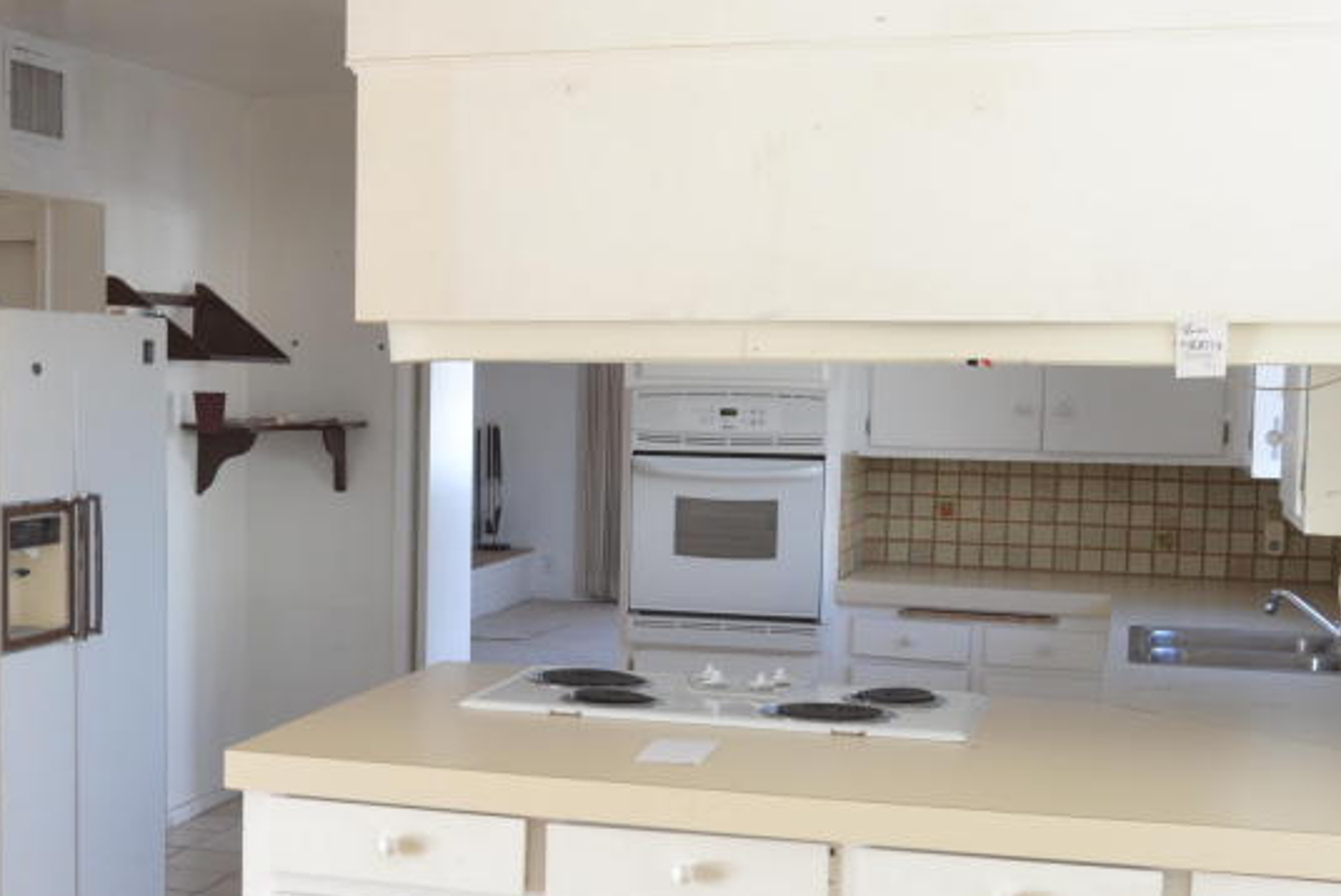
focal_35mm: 58
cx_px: 190
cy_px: 551
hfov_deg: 33.1
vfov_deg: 23.4
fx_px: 2162
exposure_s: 1/15
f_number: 6.3
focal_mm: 18
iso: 160
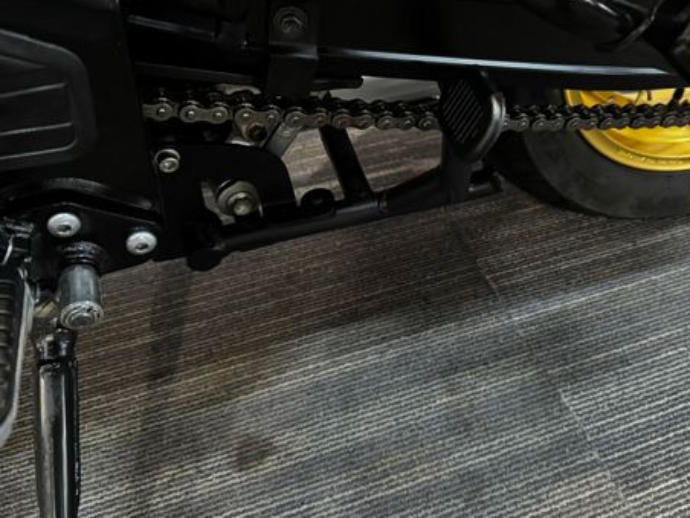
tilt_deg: -40.9
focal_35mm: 34
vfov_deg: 41.4
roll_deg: +1.7
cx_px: 391
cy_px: 189
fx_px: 678
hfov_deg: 53.8
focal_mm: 6.76
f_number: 1.78
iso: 800
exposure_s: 1/25
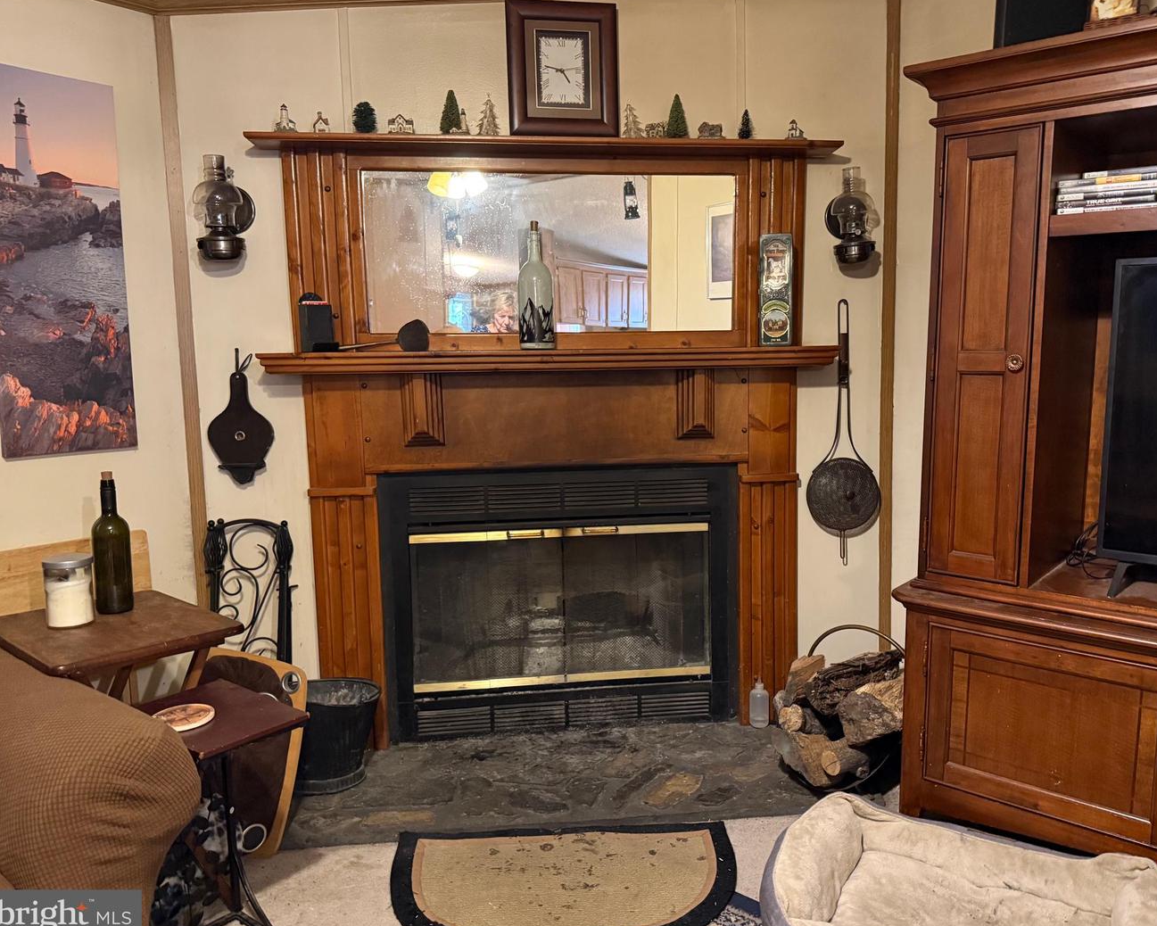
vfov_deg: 54.9
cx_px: 627
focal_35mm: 26
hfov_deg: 65.9
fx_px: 890
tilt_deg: -7.4
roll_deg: +0.4
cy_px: 459
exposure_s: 1/30
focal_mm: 6.76
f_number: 1.78
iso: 800
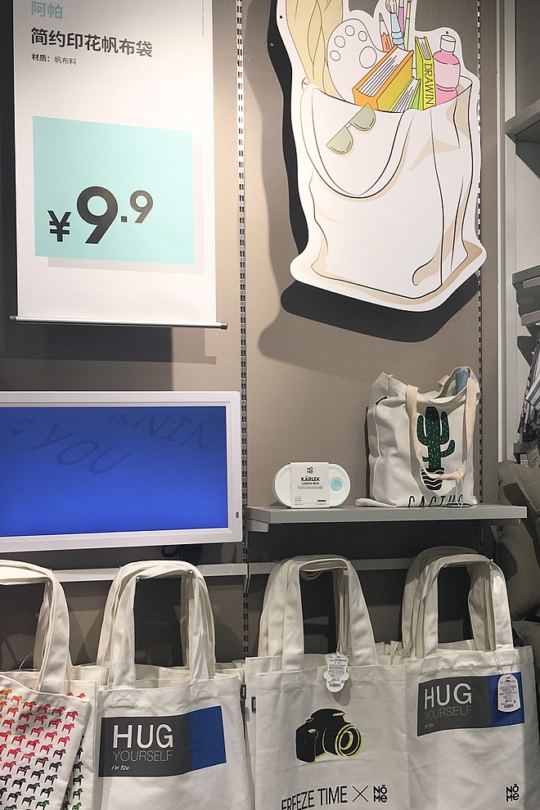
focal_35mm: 52
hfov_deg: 25.6
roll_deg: +0.0
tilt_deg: -0.4
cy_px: 494
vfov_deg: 38.0
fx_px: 1170
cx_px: 430
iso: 25
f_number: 2.2
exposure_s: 1/275
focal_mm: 4.15
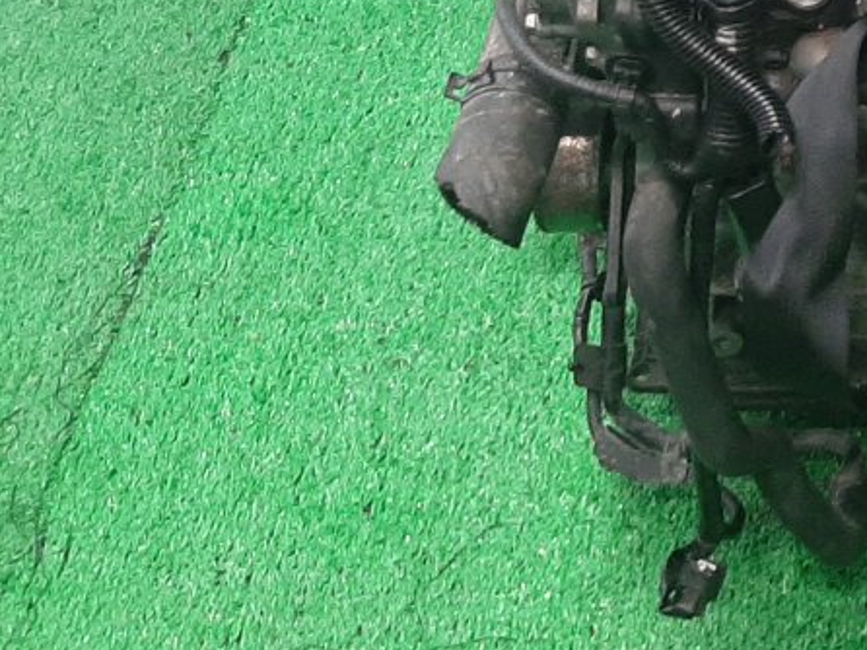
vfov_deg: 16.7
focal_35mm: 84
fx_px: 2103
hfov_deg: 20.2
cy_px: -158
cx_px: 1275
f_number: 1.7
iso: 163
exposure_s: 1/50
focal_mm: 3.93
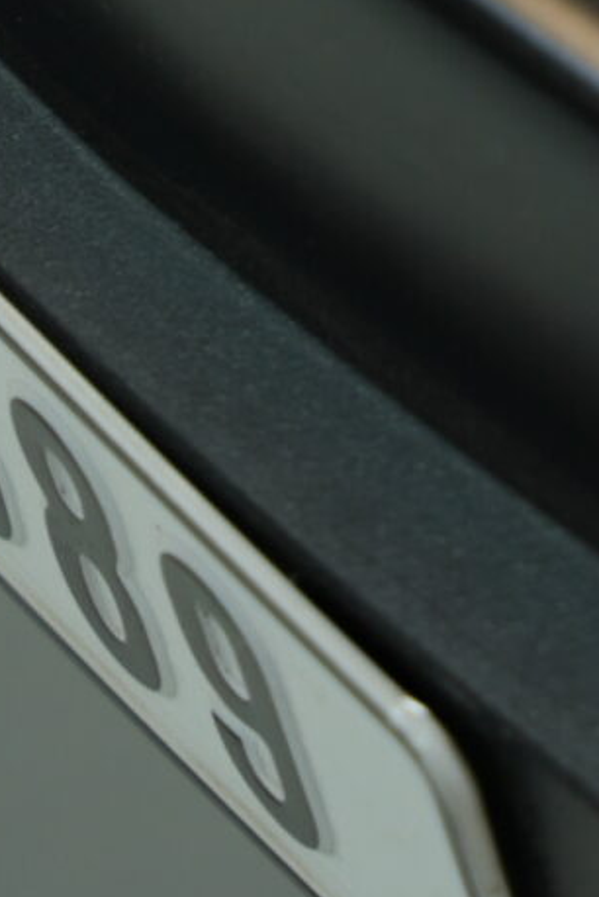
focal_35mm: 391
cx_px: 364
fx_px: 9743
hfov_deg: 3.5
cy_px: -948
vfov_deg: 5.2
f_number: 2.8
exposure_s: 1/100
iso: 250
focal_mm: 70
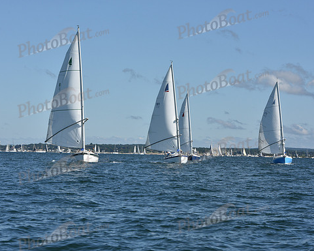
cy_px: 126
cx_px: 144
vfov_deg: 13.9
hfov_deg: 17.3
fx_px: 1032
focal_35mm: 111
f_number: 9
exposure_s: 1/1250
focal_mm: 98
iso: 250
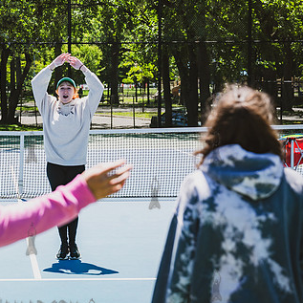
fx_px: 1030
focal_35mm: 104
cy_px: 146
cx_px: 31
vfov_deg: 16.7
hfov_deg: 16.5
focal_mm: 67
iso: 400
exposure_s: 1/1600
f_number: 4.5
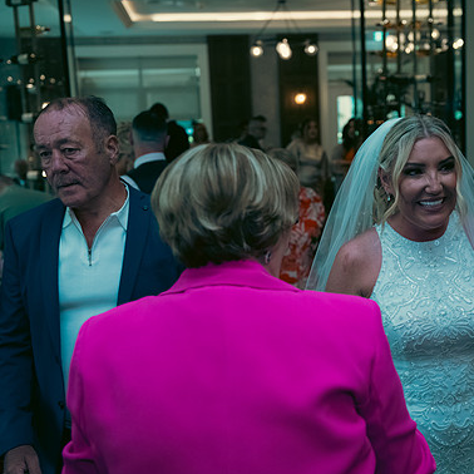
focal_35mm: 47
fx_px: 728
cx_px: 313
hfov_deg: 35.7
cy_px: 238
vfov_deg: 36.1
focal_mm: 36
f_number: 3.5
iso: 800
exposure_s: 1/160
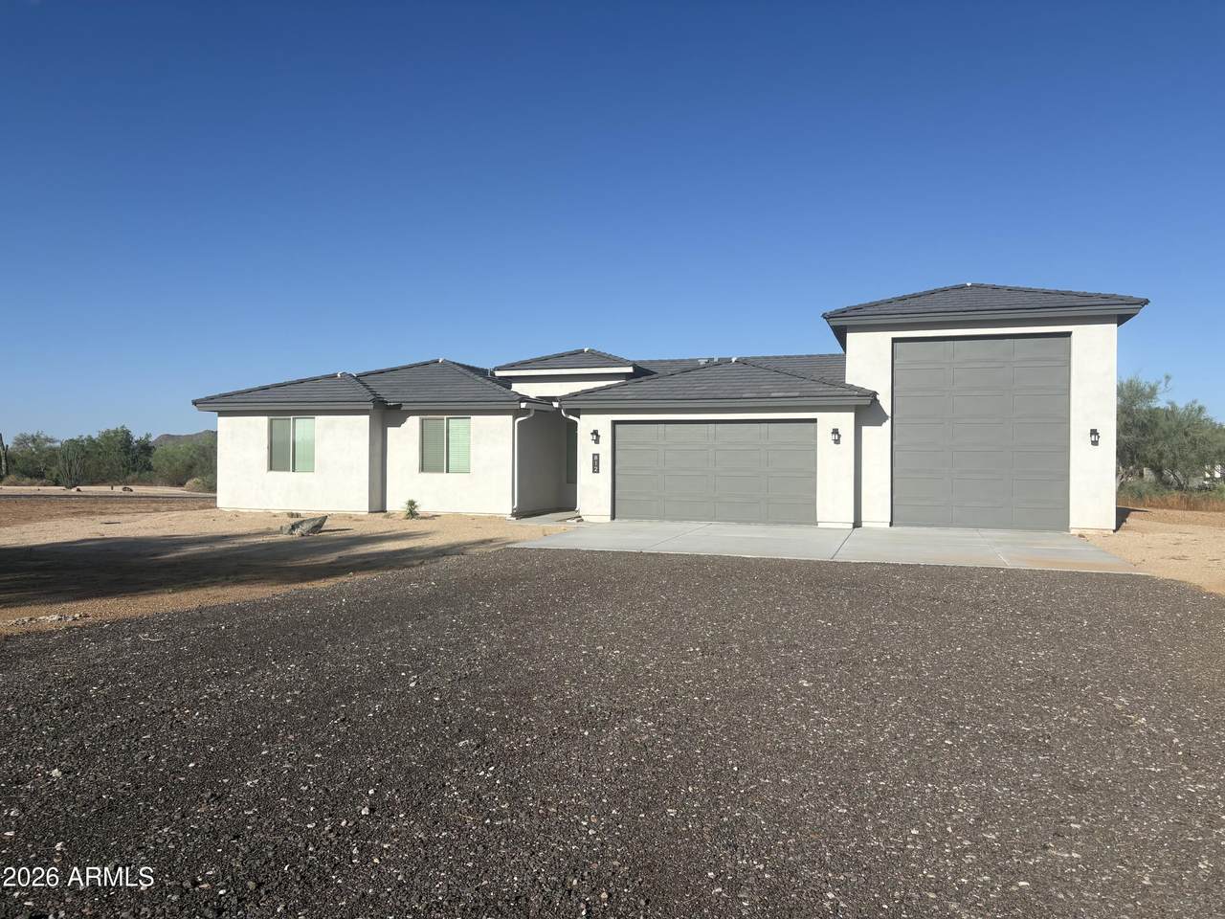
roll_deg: -0.4
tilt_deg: +1.3
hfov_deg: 67.3
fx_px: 920
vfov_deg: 53.1
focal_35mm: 26
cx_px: 612
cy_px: 460
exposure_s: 1/5814
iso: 50
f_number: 1.6
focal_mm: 5.96
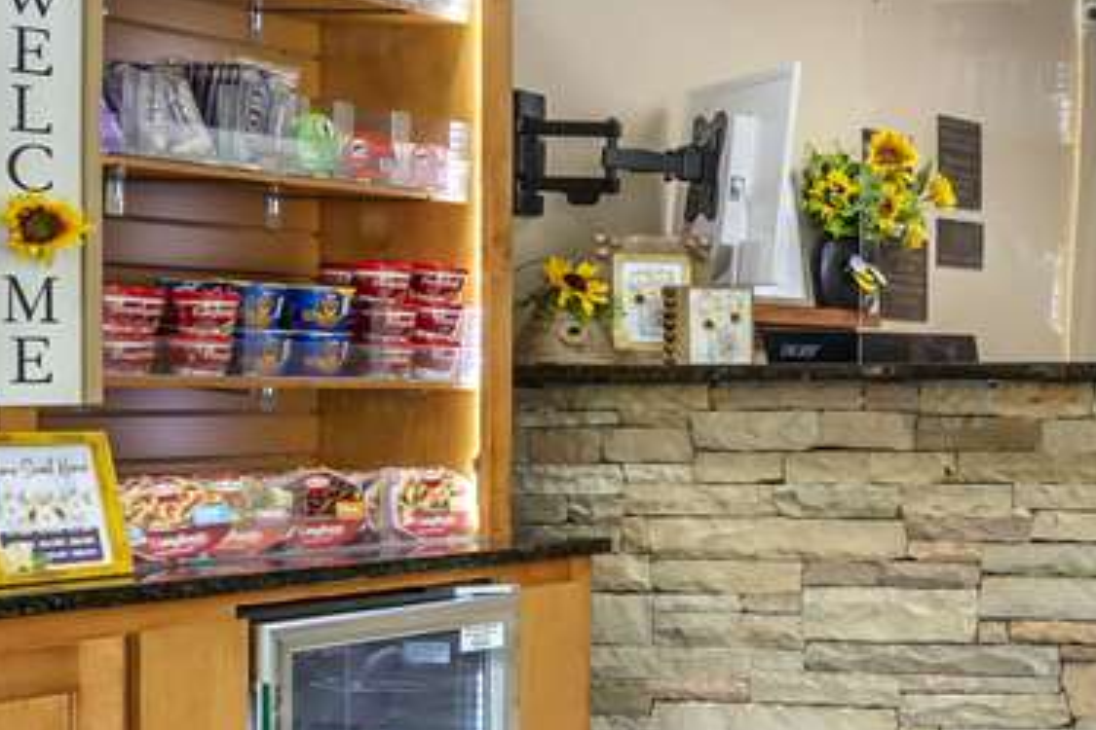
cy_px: 448
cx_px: 1565
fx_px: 1948
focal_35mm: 64
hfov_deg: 25.2
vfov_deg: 21.2
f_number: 10
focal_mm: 16
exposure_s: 1/20
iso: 400
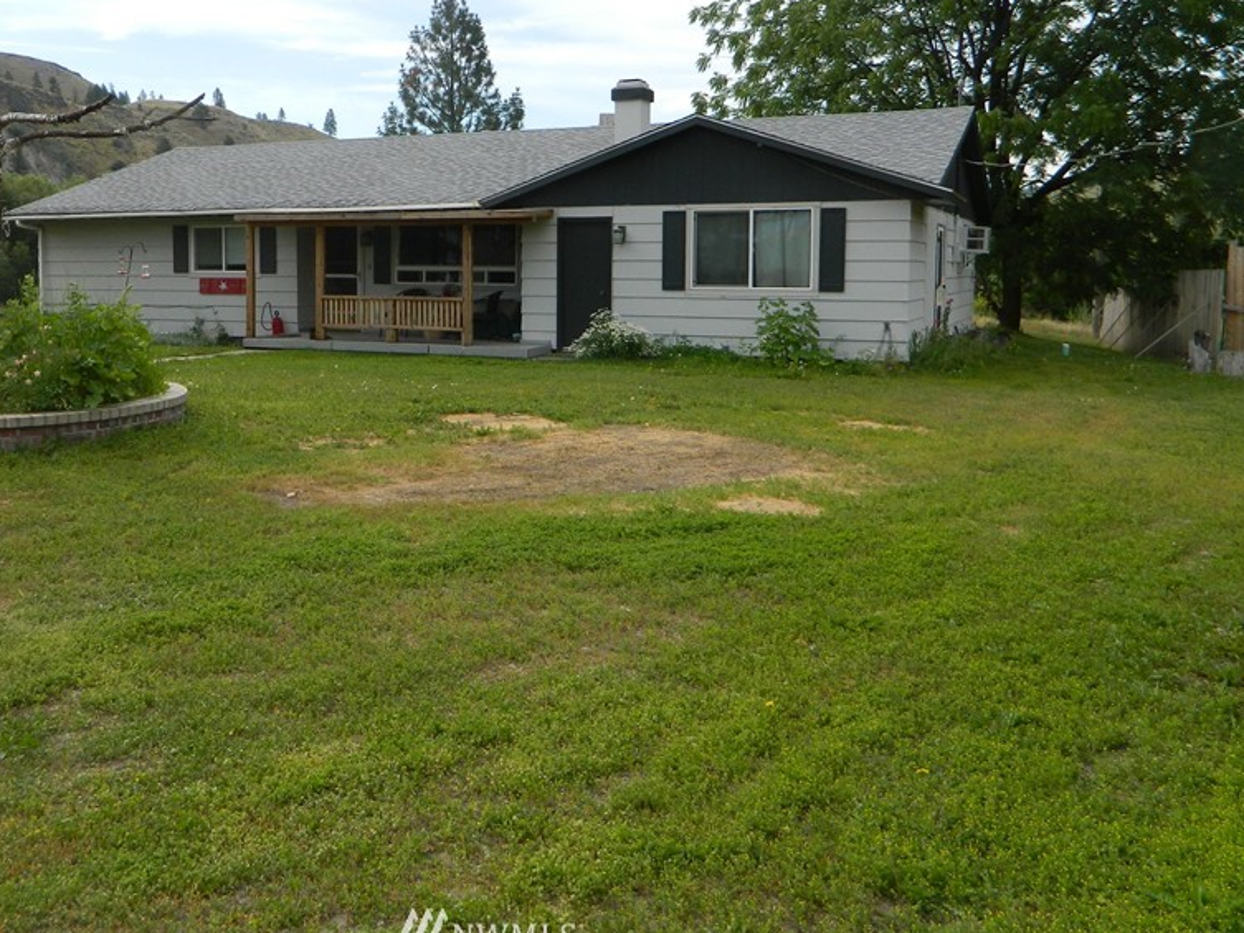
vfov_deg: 41.5
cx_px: 491
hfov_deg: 53.5
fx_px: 1222
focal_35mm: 34
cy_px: 357
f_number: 3.1
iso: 80
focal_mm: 4.5
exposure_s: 1/800
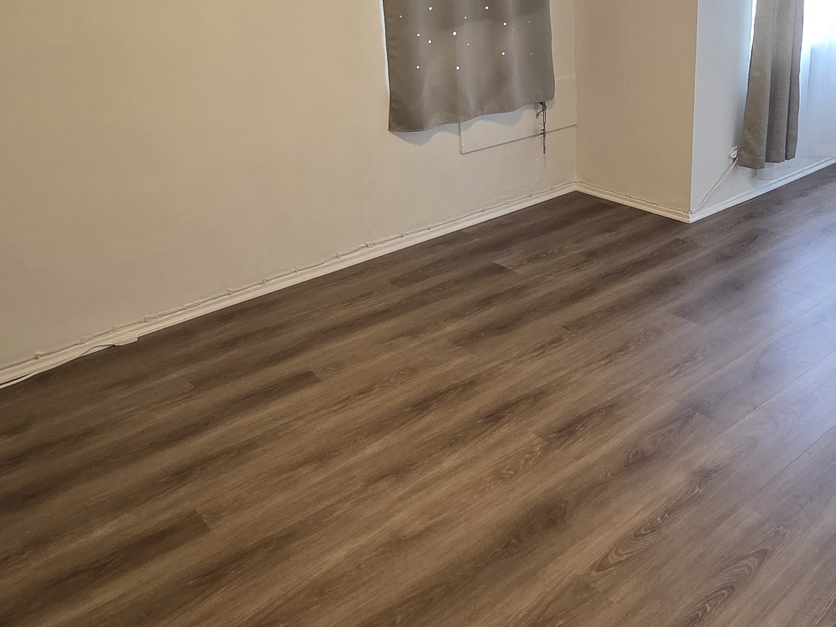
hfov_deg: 59.5
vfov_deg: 45.4
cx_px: 500
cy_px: 167
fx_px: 725
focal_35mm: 30
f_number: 2.2
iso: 200
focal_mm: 2.2
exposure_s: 1/60
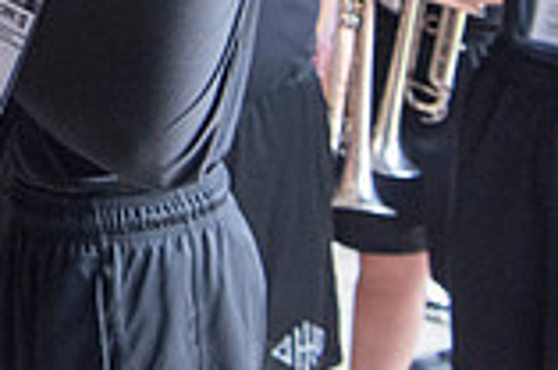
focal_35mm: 126
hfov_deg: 15.2
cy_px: -304
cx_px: -252
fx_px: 1949
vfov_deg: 10.2
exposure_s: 1/250
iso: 2500
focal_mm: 34
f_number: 5
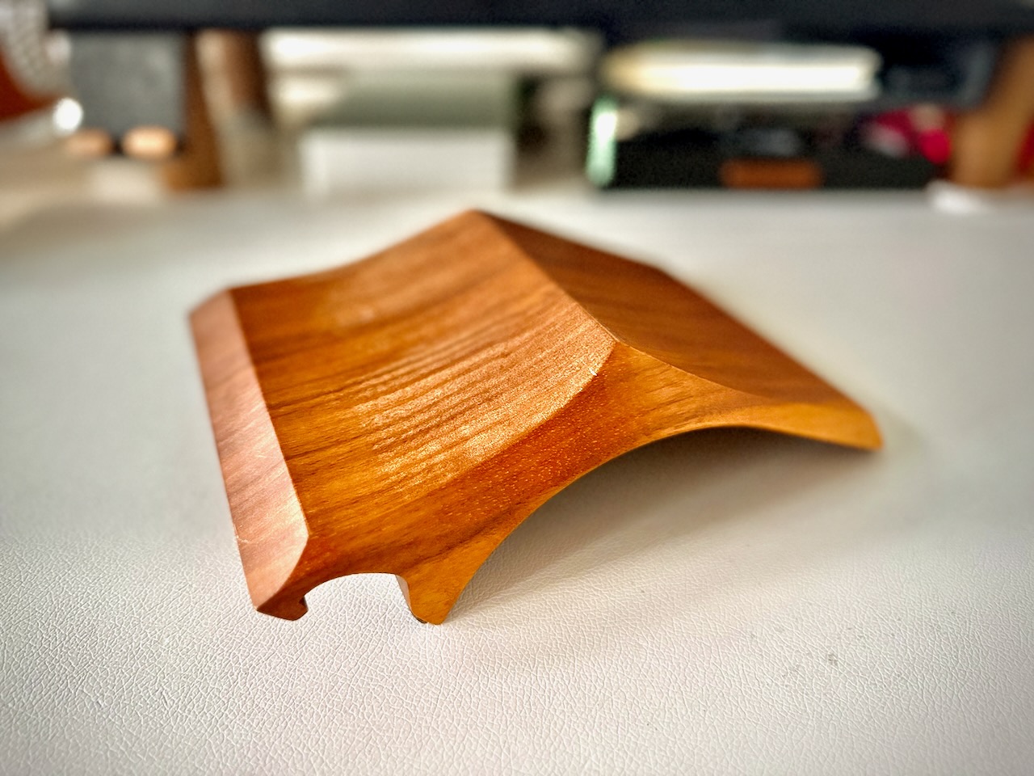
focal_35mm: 24
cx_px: 517
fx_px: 717
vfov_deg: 56.8
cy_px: 388
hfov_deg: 71.6
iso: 800
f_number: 1.78
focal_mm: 6.76
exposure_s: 1/49
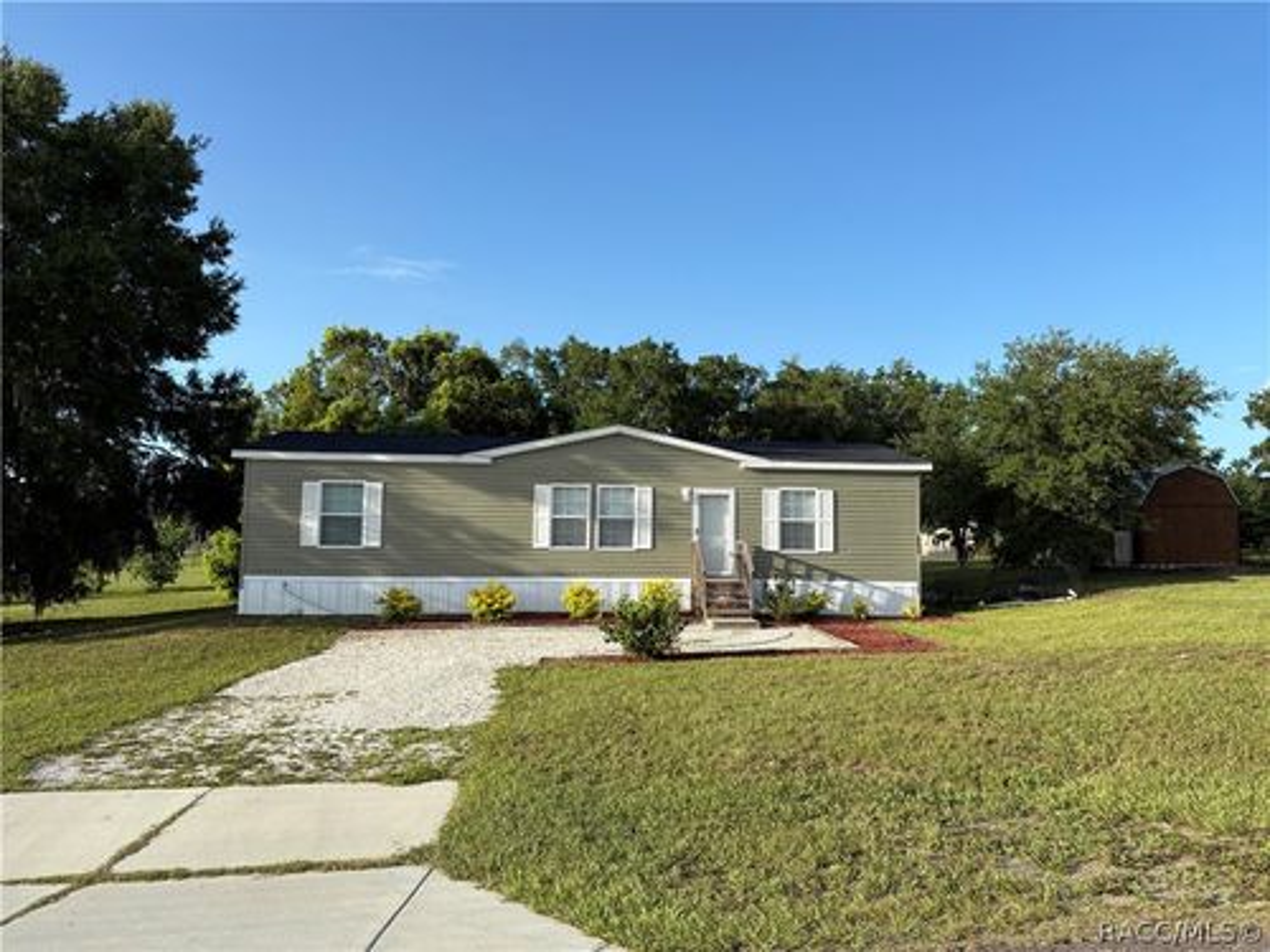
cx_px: 635
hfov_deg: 67.3
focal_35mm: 26
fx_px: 954
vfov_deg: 53.1
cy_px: 476
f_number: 1.6
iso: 50
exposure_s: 1/1364
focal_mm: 5.96
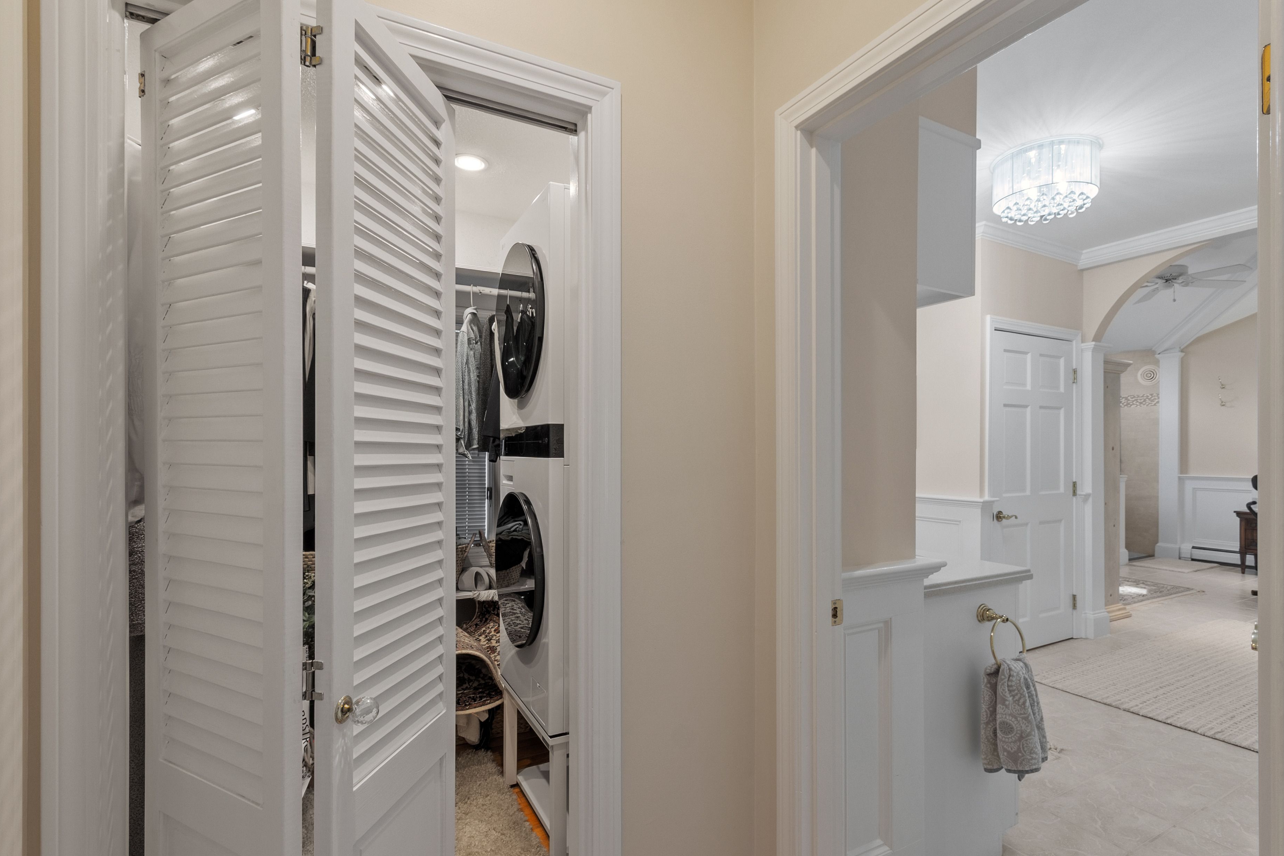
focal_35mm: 16
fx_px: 571
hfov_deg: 96.7
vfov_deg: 73.7
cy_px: 445
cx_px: 659
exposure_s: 1/2.5
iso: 400
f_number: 7.1
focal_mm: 10
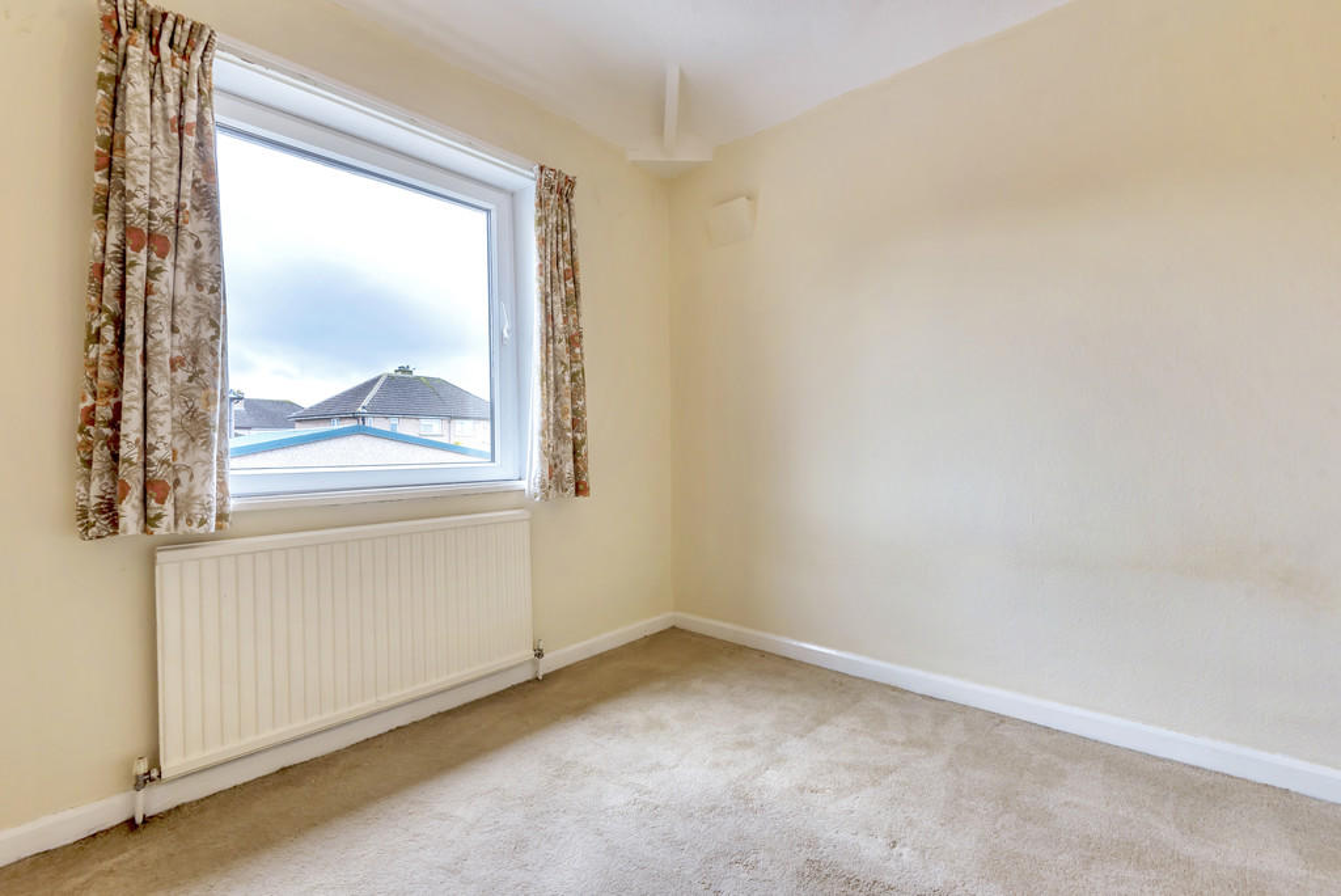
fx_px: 596
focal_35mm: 16
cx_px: 670
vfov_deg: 73.8
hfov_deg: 96.7
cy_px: 448
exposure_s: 1/60
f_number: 8
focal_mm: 16
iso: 250
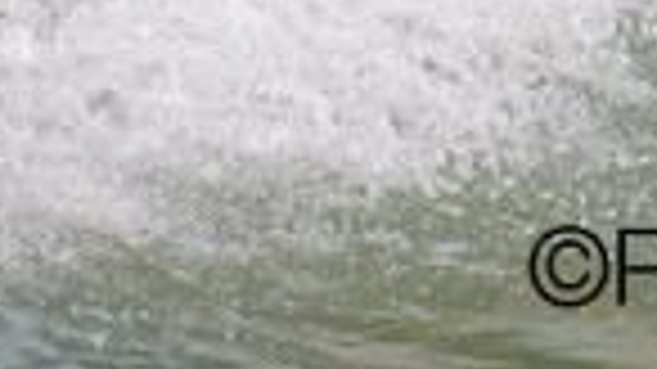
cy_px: -652
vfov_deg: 0.3
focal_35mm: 4296
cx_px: 807
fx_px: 74813
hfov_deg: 0.5
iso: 720
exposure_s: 1/2000
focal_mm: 800
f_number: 11
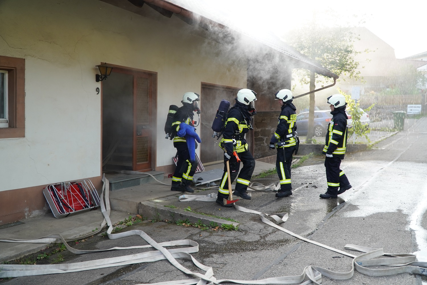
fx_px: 374
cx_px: 214
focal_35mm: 32
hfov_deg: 59.5
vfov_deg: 41.7
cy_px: 142
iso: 200
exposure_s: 1/160
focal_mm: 21
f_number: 4
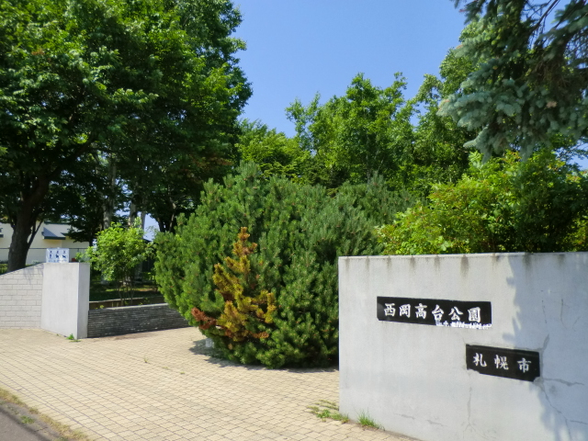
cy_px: 220
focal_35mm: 27
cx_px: 294
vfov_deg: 51.4
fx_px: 459
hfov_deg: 65.3
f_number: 3.2
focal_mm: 4.9
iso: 50
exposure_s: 1/1000
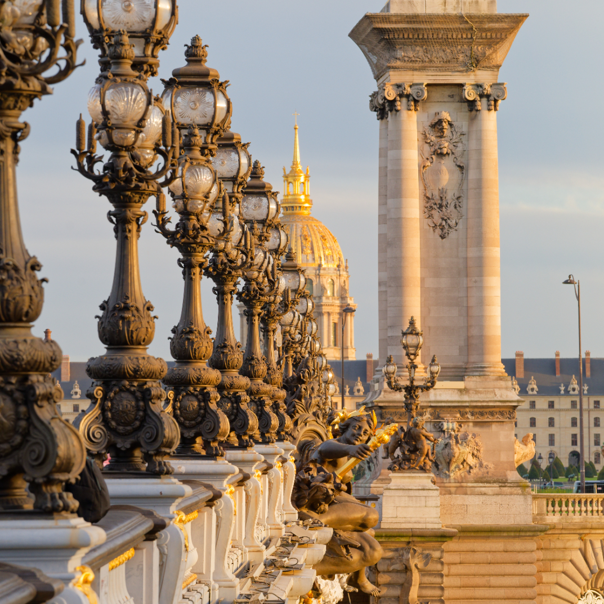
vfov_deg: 9.8
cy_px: 301
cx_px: 328
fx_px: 3514
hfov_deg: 9.8
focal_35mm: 178
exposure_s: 1/50
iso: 100
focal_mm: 138.8
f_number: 9
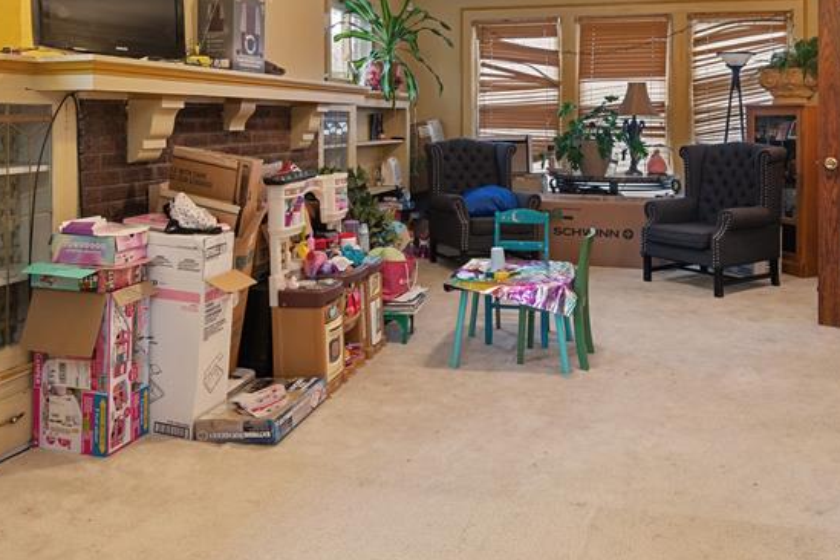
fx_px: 1307
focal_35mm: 56
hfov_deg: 35.6
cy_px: 143
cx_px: 468
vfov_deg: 23.9
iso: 320
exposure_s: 1/1.25
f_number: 9
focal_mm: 30
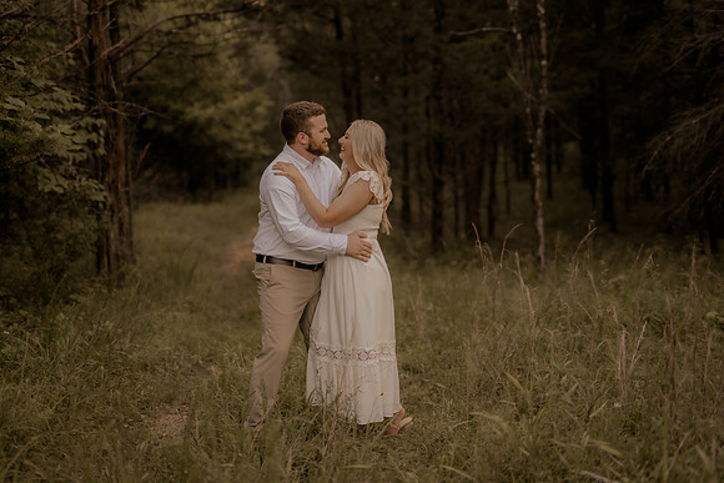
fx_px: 1006
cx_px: 362
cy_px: 242
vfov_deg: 27.0
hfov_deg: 39.6
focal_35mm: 50
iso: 200
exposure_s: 1/250
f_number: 2.2
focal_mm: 50
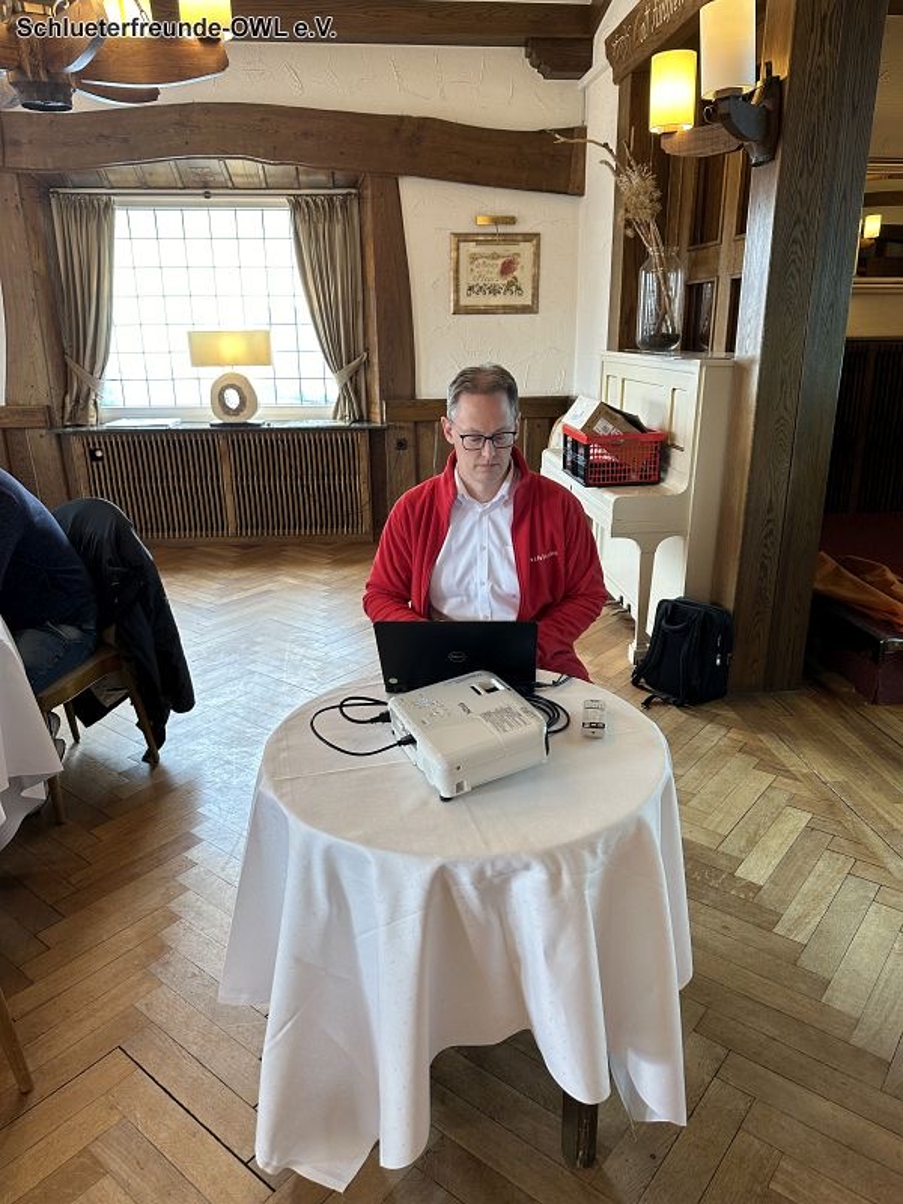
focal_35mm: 24
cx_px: 452
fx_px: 835
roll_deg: +0.4
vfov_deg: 71.6
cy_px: 602
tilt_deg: -18.5
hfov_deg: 56.8
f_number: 1.78
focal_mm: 6.86
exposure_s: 1/50
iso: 160
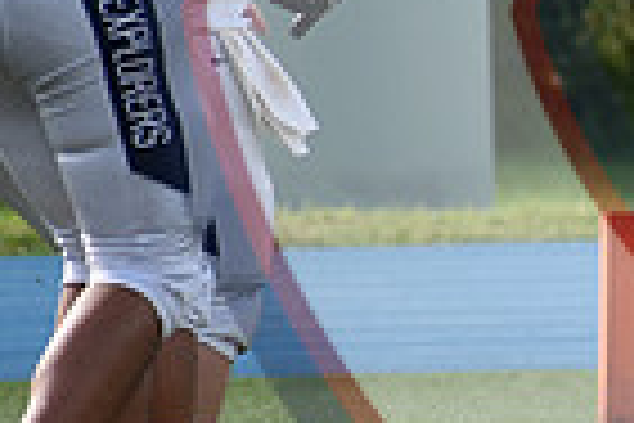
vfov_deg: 0.9
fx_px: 25992
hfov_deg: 1.4
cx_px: 1124
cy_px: 11
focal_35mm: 1476
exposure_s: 1/1000
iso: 450
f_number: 6
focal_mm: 240
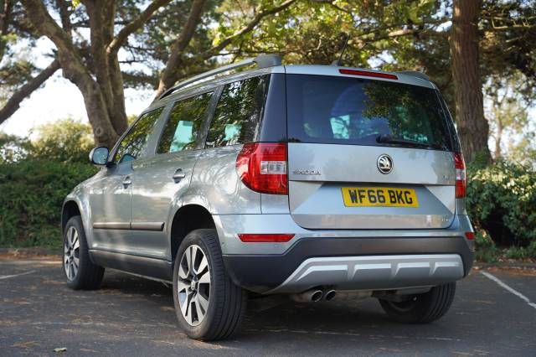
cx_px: 268
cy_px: 178
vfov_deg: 26.2
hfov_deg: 38.6
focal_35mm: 52
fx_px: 766
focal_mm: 51.5
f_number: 4
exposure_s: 1/80
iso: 100
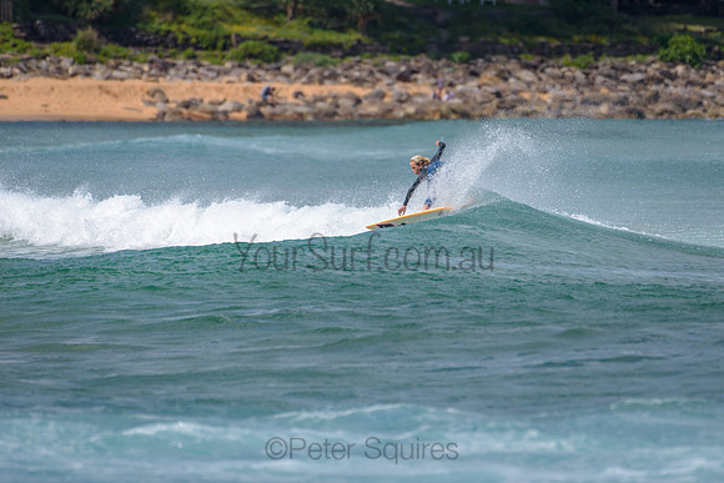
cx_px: 444
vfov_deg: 2.2
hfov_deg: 3.4
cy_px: 187
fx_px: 12323
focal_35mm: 613
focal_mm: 500
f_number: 5.6
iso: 180
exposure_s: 1/2000
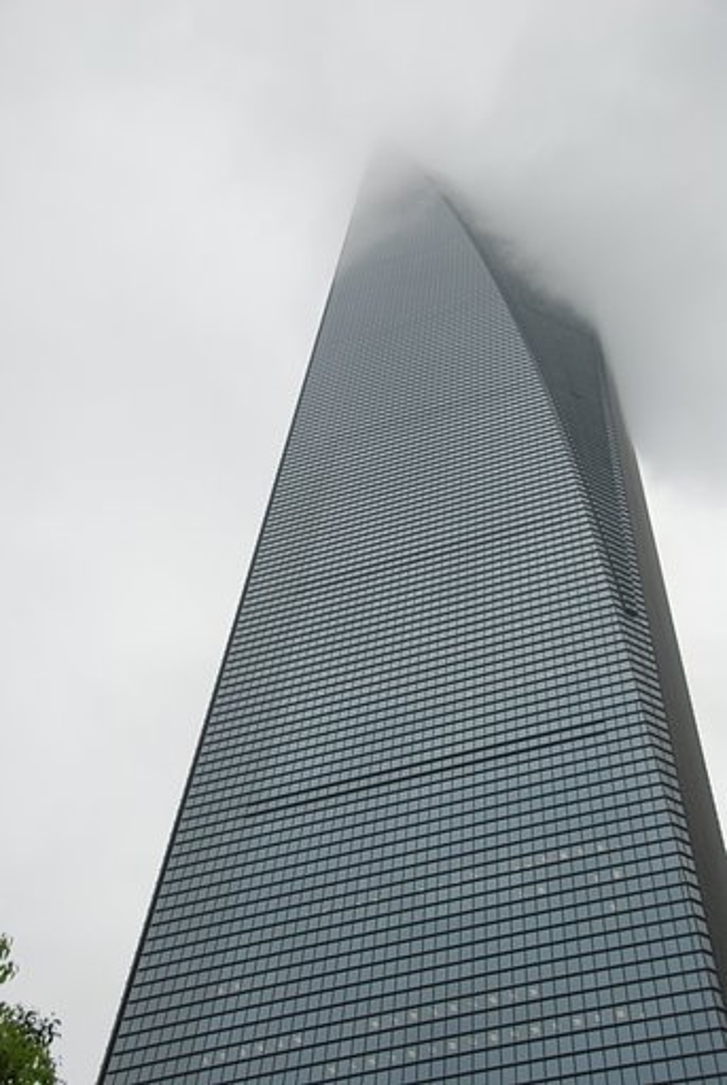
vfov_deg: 41.1
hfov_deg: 28.2
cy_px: 542
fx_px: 1449
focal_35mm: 48
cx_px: 364
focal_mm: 32
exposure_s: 1/250
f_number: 4.2
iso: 100
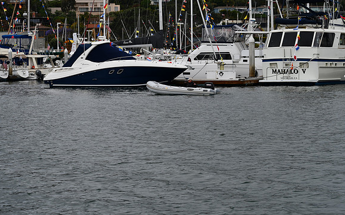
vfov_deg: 12.1
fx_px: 1015
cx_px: 172
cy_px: 104
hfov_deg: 19.3
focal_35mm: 108
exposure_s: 1/500
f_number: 8
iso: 100
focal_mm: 70
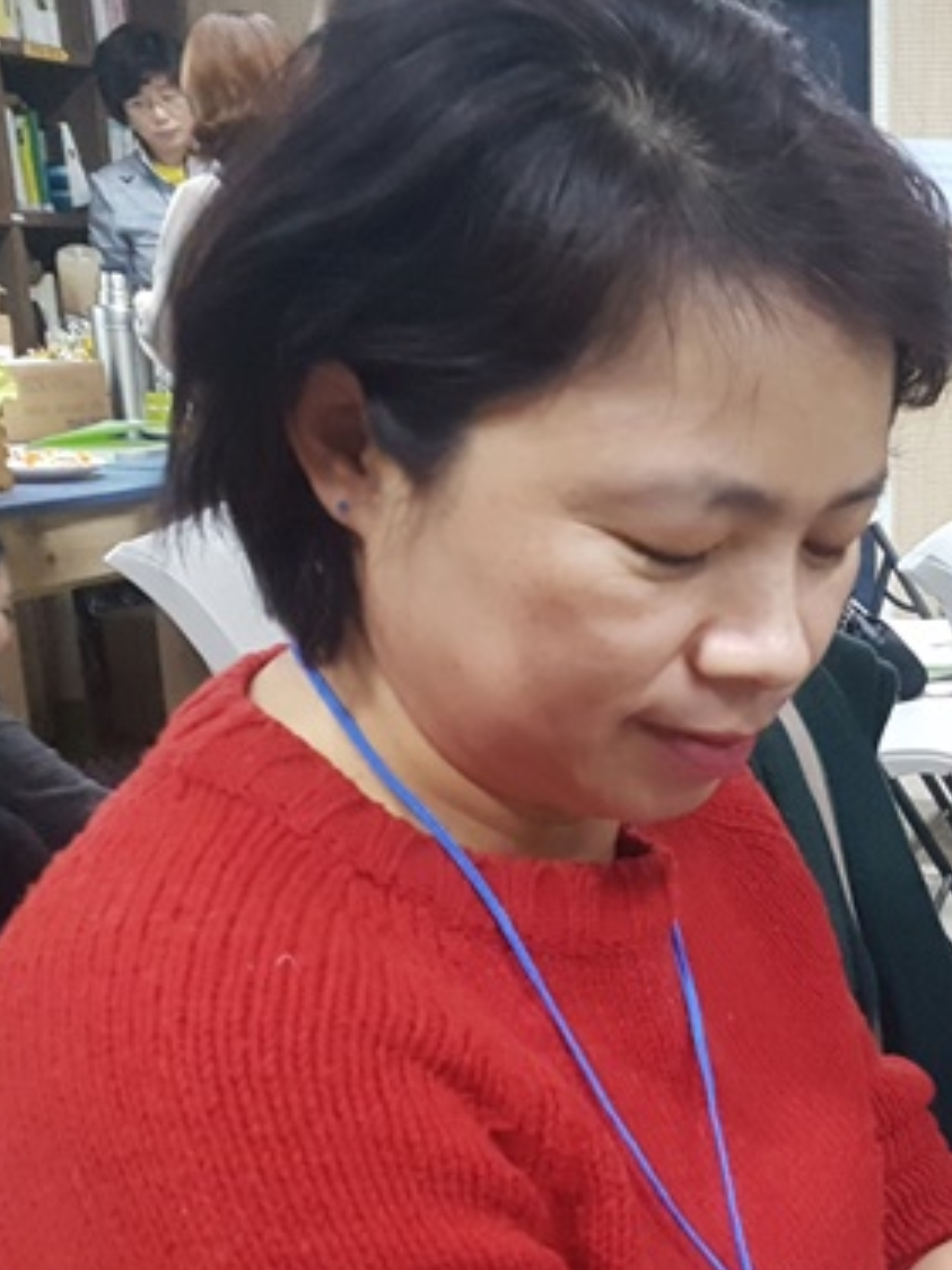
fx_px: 1358
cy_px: 862
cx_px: 654
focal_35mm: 37
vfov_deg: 49.2
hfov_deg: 38.1
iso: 640
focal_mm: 4.2
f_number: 1.7
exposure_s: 1/60
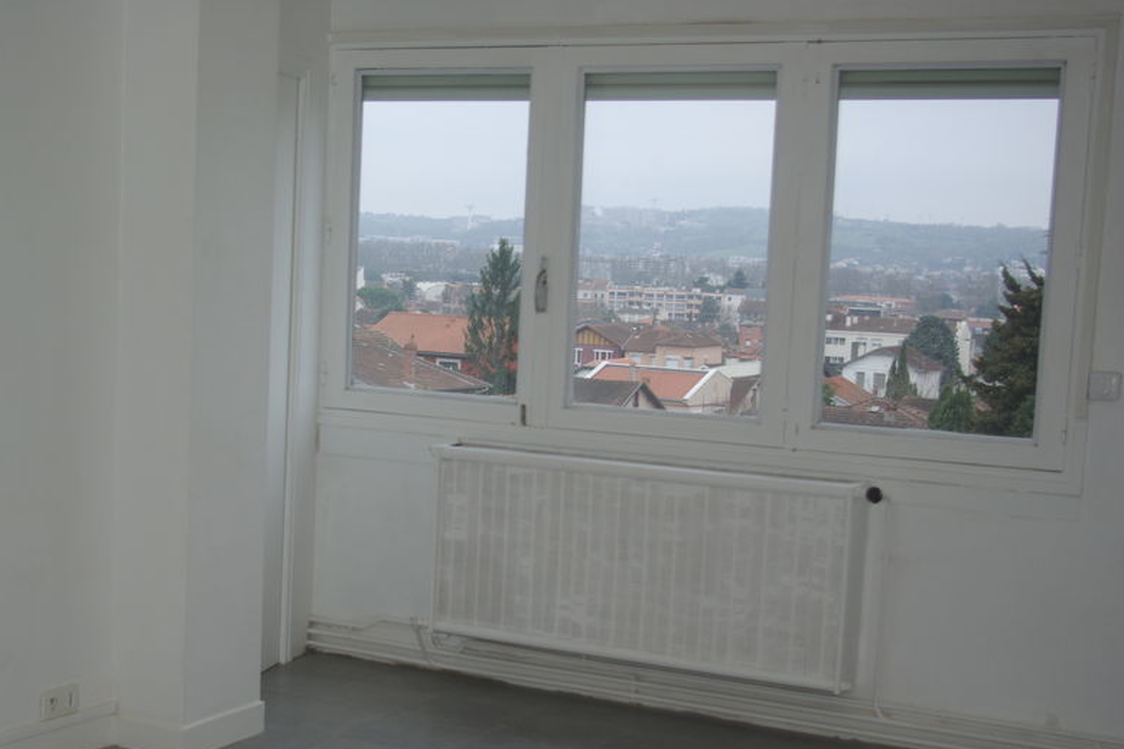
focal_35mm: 64
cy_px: 474
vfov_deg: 21.3
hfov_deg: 31.5
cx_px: 427
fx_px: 1987
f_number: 4
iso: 100
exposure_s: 1/45
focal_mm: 33
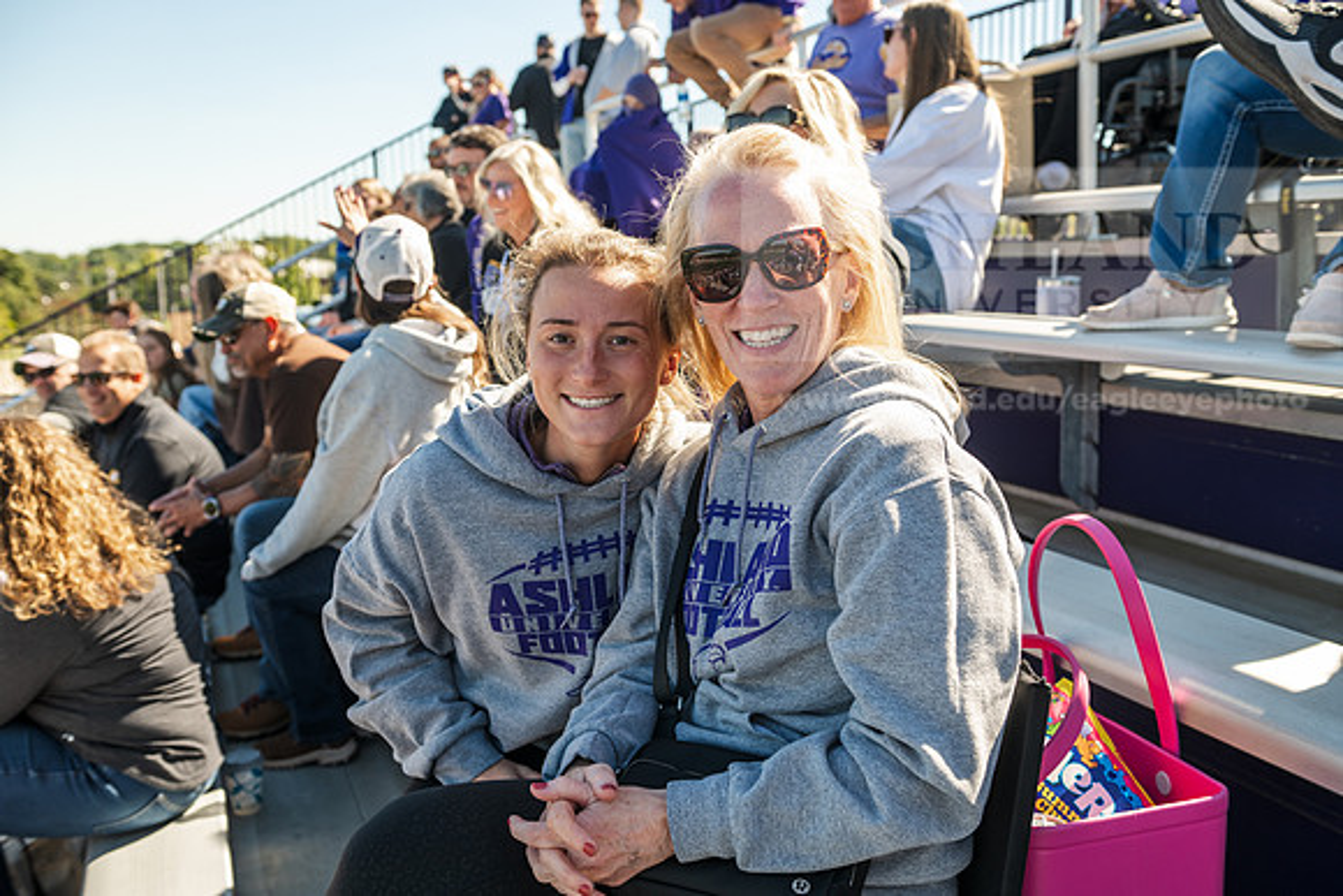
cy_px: 448
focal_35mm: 35
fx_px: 1306
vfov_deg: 37.9
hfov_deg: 54.4
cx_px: 672
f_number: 4.5
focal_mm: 35
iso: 160
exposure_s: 1/400
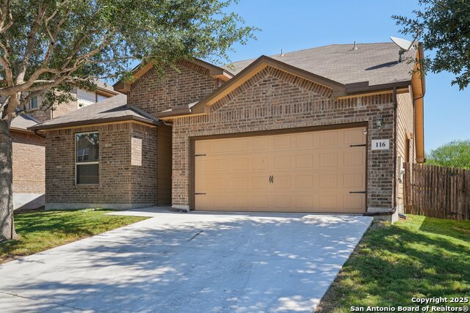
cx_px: 235
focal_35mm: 29
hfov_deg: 63.6
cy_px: 156
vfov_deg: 45.0
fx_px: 379
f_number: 8
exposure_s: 1/350
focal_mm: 29
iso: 200
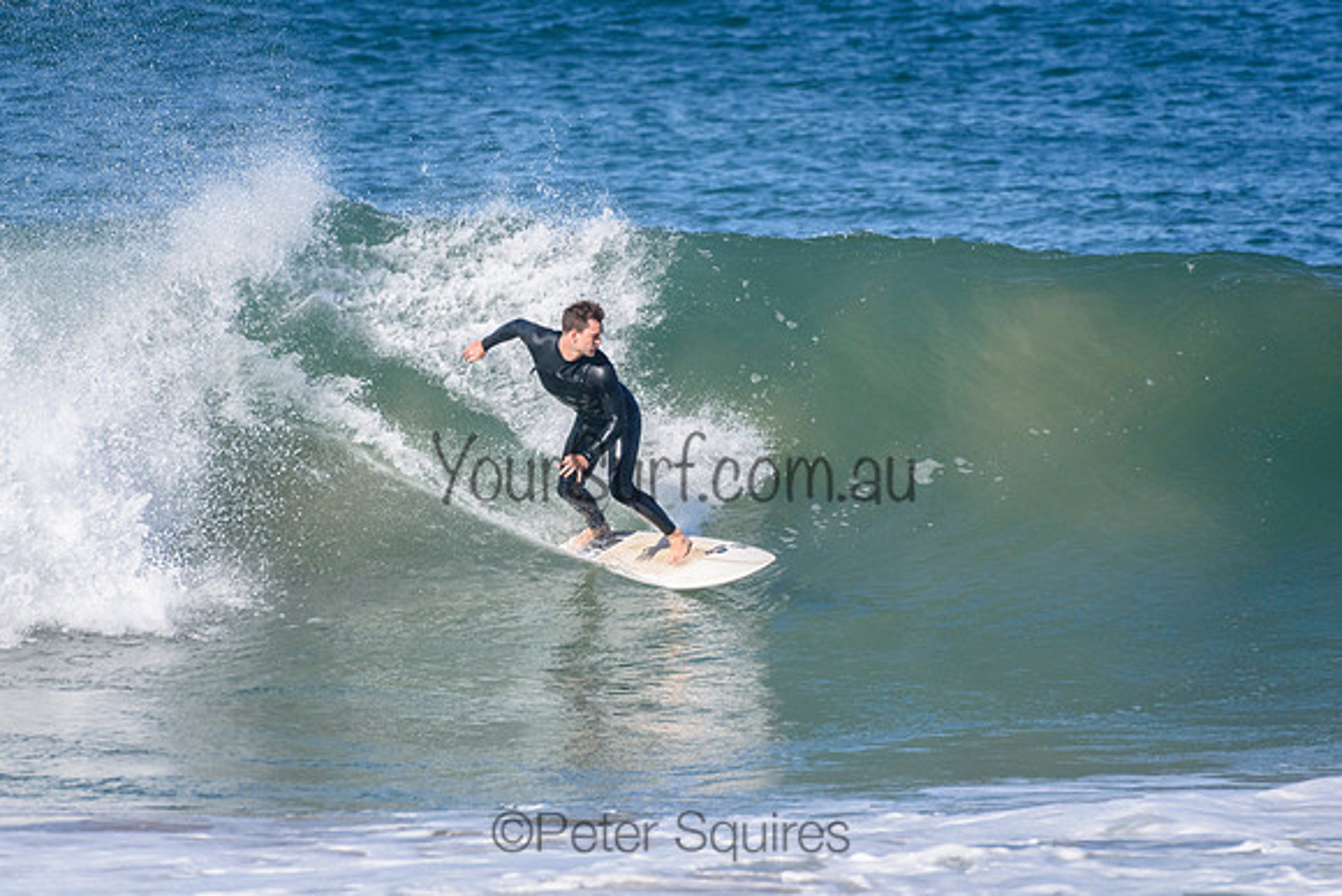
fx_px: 27967
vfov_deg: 1.8
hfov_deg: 2.7
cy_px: 448
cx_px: 671
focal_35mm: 750
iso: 720
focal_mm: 500
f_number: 5.6
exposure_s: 1/4000
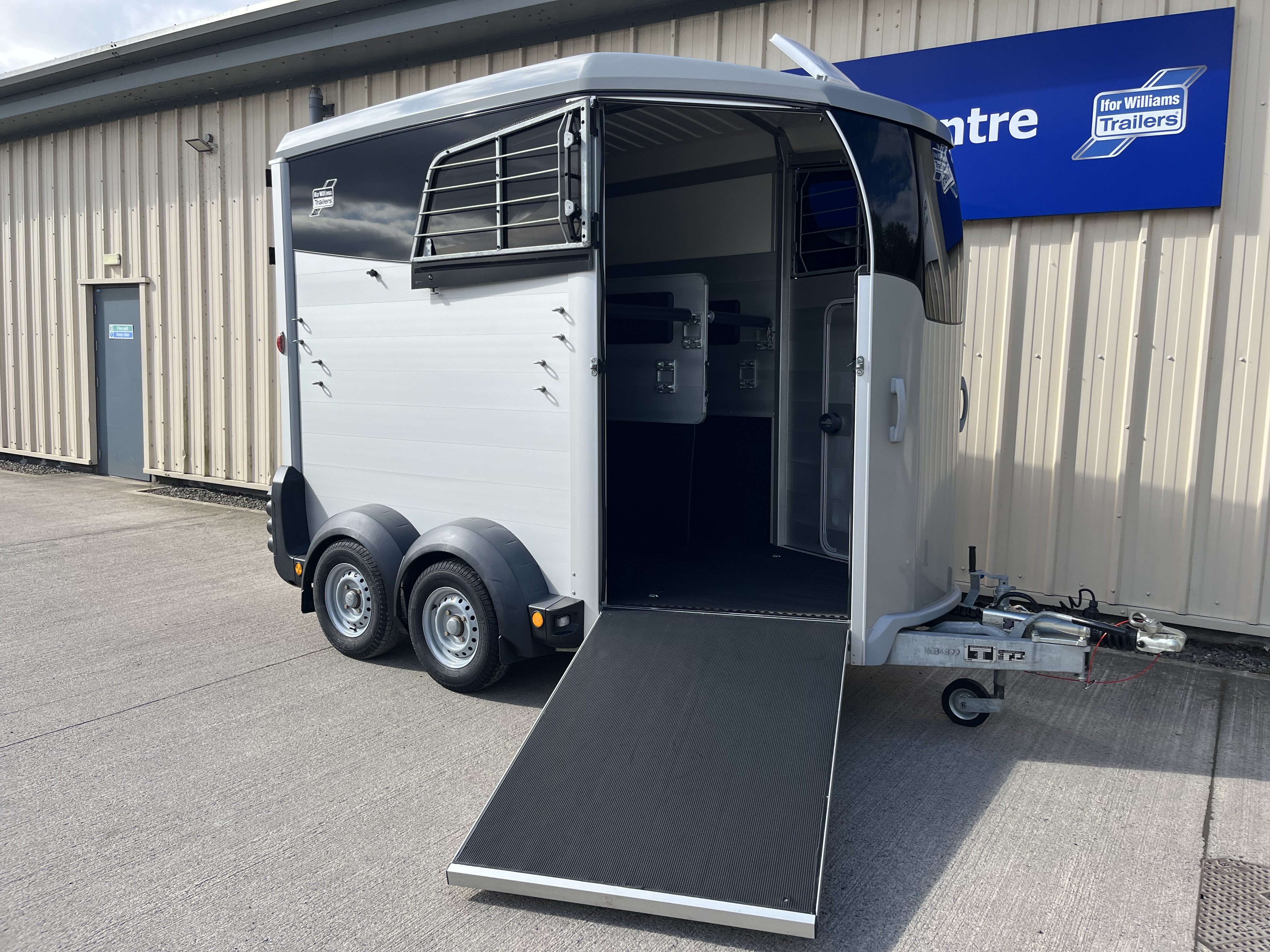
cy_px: 476
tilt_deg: -6.0
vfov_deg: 53.1
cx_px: 635
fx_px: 954
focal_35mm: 26
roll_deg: -1.0
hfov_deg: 67.3
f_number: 1.6
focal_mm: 5.1
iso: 50
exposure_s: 1/1802
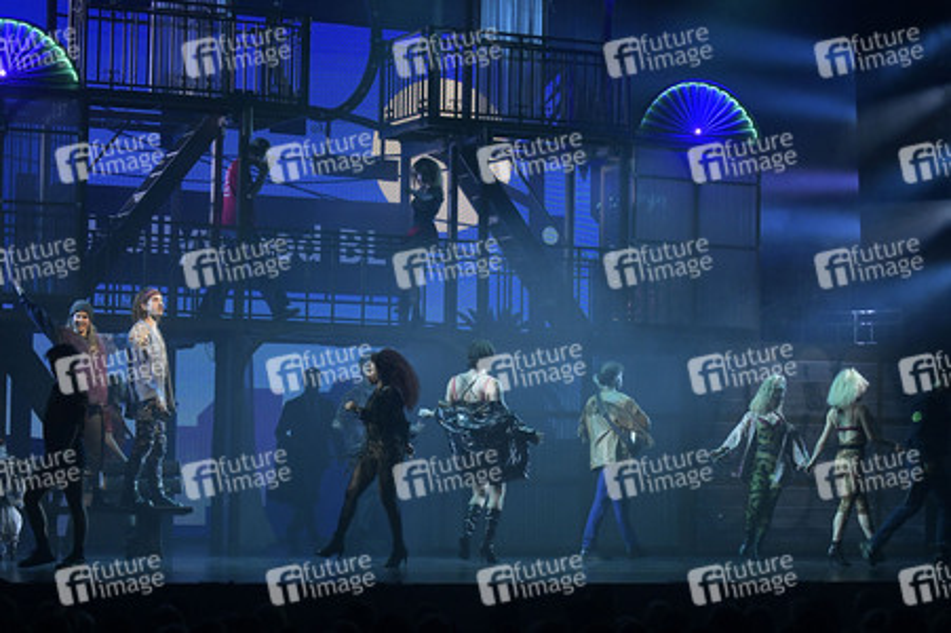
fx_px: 2112
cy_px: 316
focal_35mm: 80
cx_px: 476
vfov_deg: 17.0
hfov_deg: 25.4
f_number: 5.6
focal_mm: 80
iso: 3200
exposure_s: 1/400
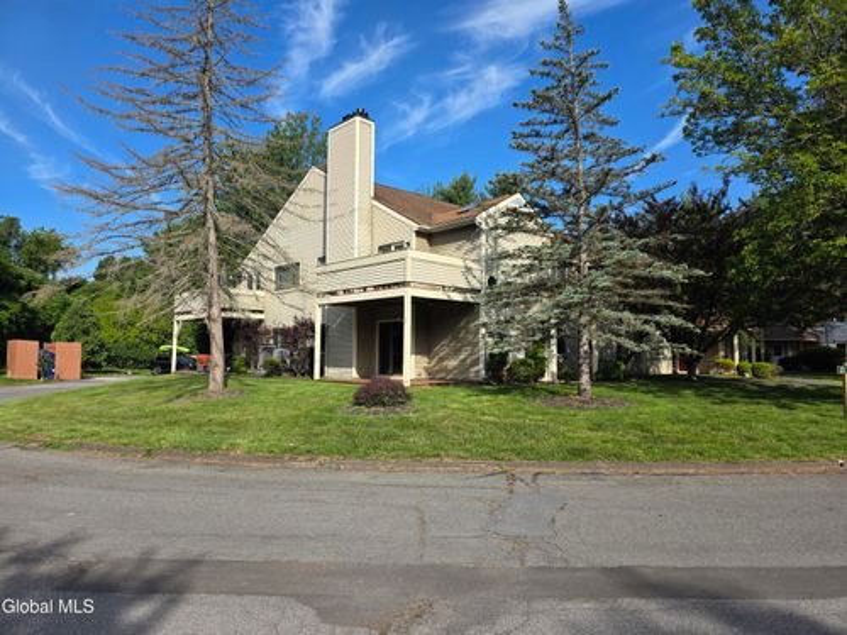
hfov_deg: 73.9
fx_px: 563
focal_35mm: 23
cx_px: 424
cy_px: 318
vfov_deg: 58.9
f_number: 1.7
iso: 80
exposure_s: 1/4333
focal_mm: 6.3
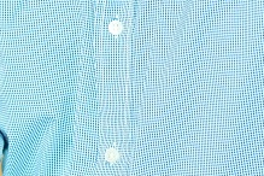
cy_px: -40
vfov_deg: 2.4
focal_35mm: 582
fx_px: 4268
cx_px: -162
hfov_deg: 3.5
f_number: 2.5
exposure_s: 1/640
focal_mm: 85
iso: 1250
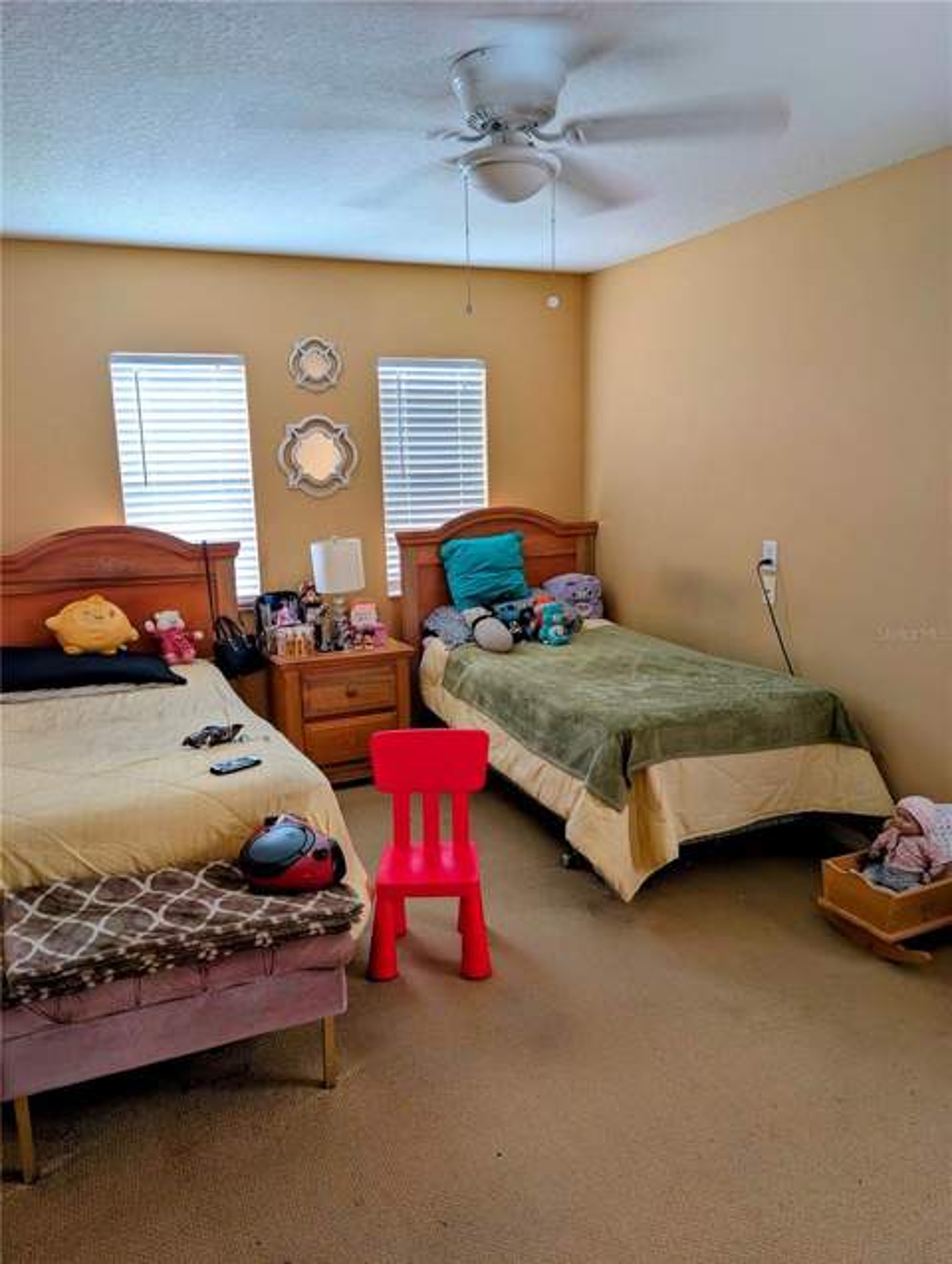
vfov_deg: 71.5
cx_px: 476
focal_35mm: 24
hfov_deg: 57.0
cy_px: 632
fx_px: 877
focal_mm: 6.9
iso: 36
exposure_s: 1/32.1
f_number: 1.68
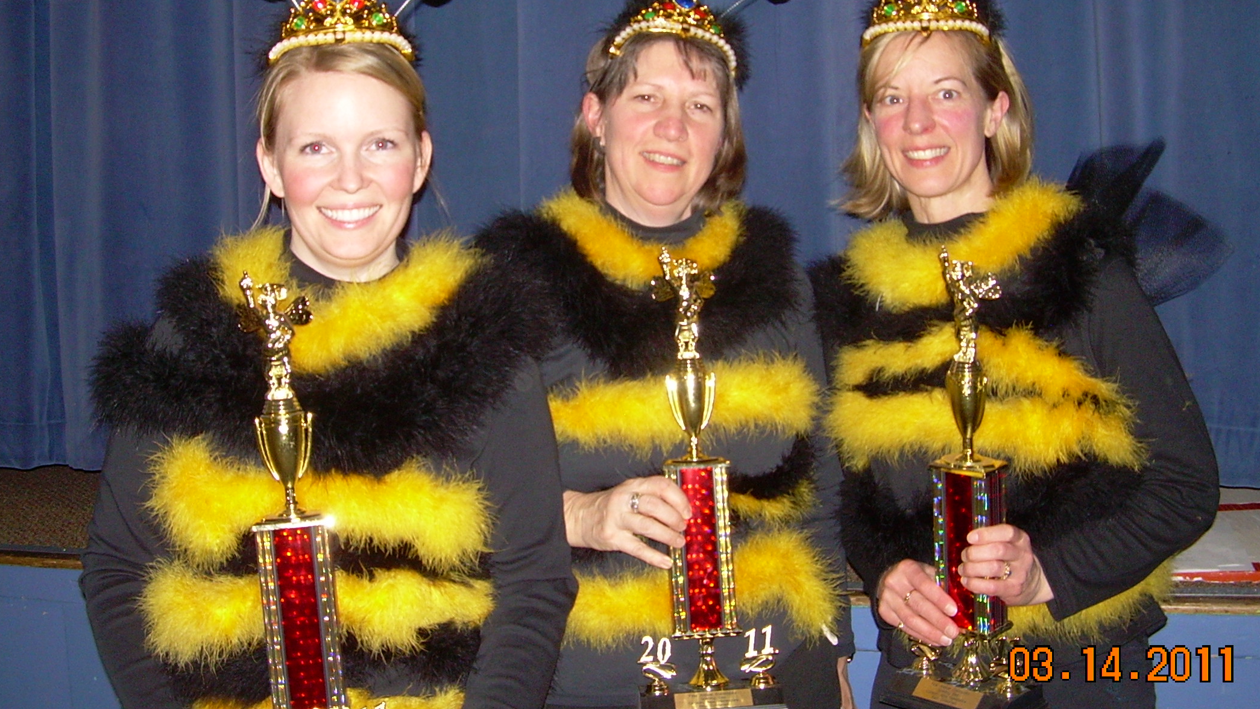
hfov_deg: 45.5
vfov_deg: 26.4
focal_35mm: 45
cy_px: 259
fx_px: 1504
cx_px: 611
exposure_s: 1/60
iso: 168
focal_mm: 6.3
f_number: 2.8
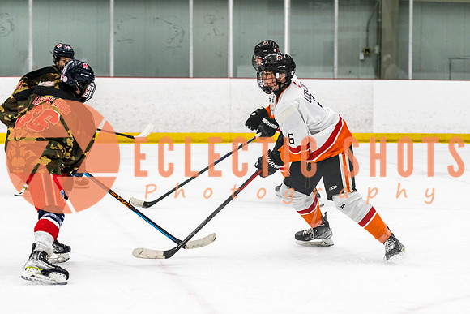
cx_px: 338
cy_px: 157
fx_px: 1710
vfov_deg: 10.5
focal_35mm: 131
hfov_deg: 15.6
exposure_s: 1/640
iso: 1400
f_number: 2.8
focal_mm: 90
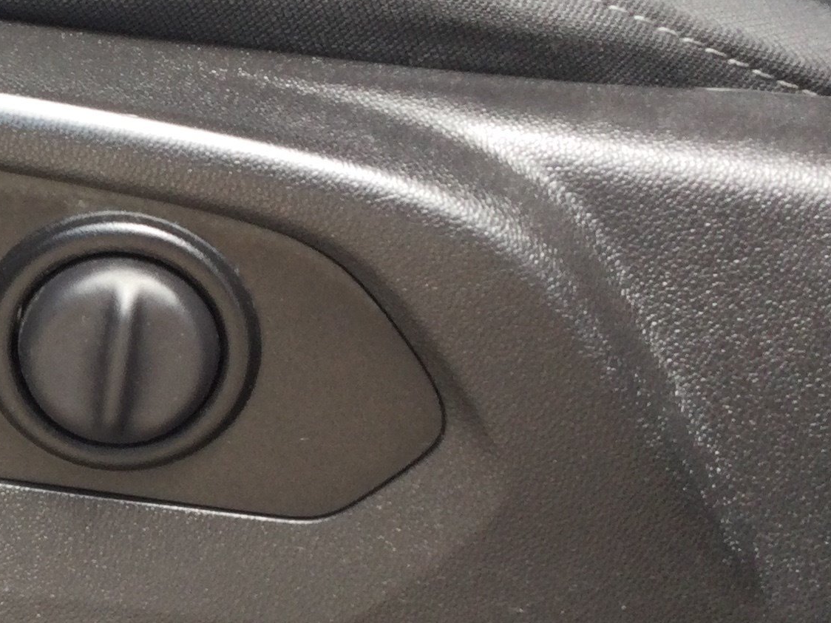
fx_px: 2161
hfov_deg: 20.4
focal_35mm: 90
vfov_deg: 16.4
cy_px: 323
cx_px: -151
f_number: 2.4
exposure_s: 1/120
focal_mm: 3.3
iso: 25
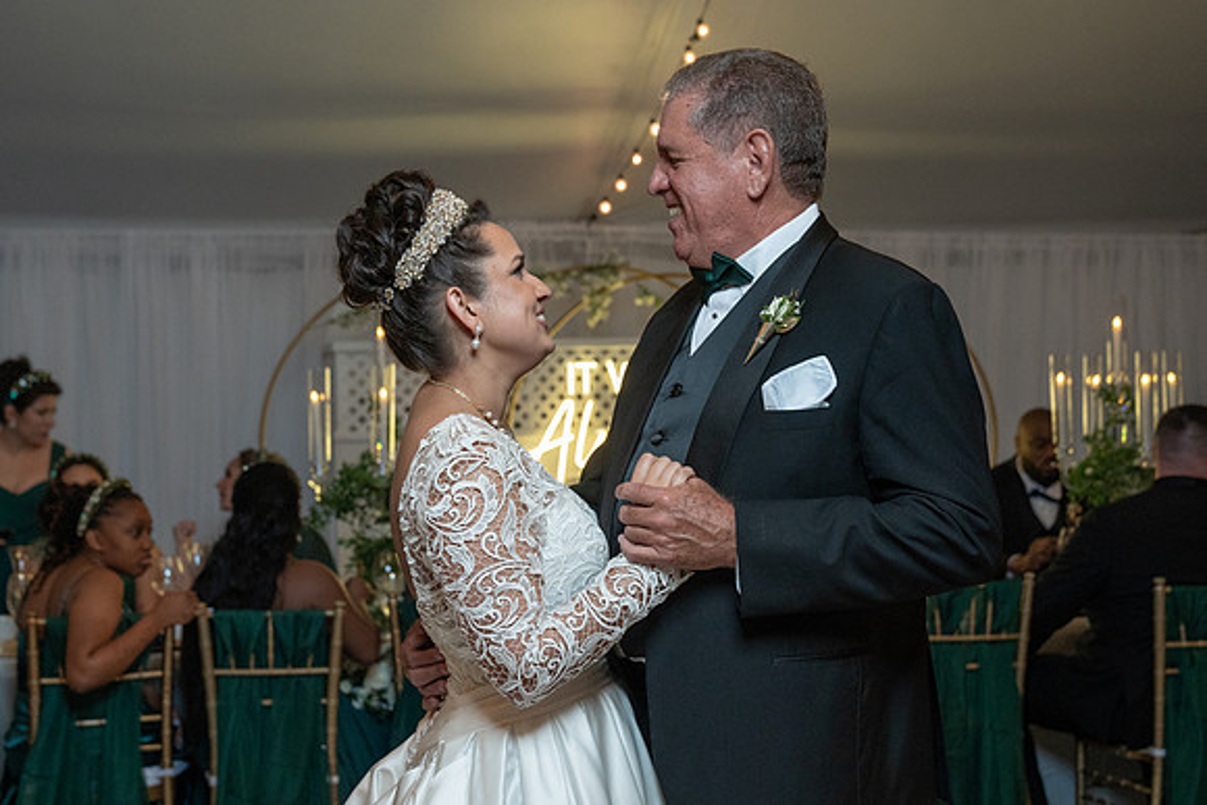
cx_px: 537
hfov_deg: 35.1
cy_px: 430
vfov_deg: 23.8
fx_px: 1909
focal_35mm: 57
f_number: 4
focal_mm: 47
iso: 2000
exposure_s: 1/200
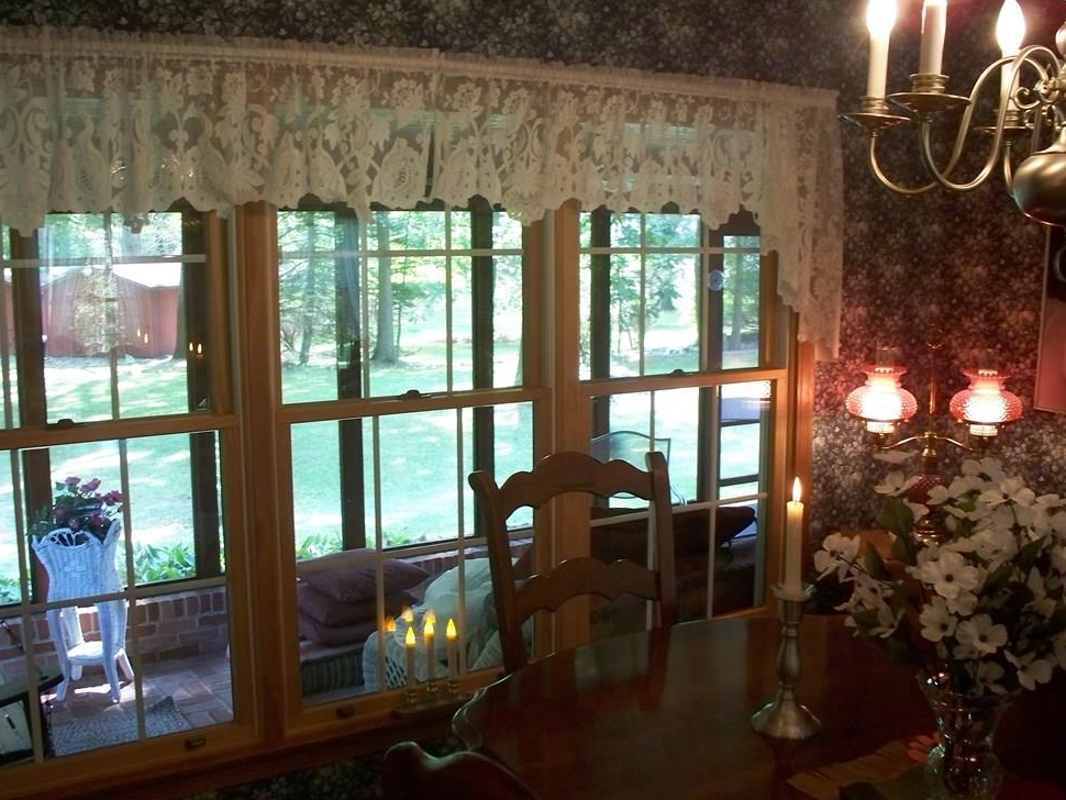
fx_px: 1170
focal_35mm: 38
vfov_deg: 37.7
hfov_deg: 48.9
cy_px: 386
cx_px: 506
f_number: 2.8
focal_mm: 7.54
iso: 400
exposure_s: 1/60
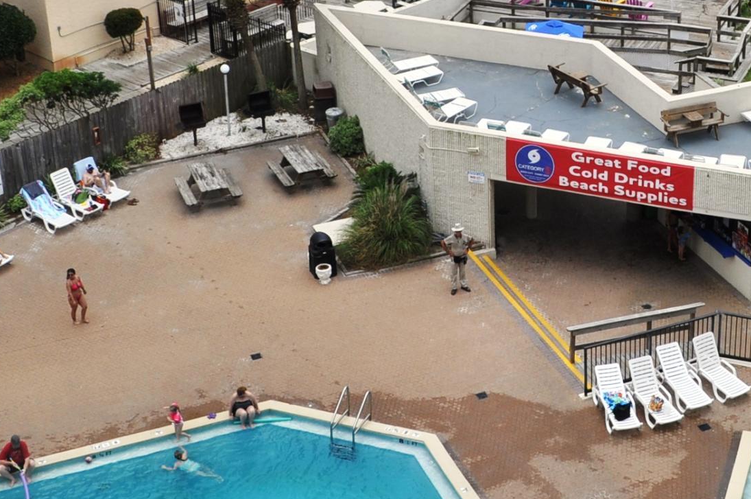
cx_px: 613
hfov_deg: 26.8
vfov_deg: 18.2
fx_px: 1542
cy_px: 100
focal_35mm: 74
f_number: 9
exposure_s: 1/320
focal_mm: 18
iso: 200
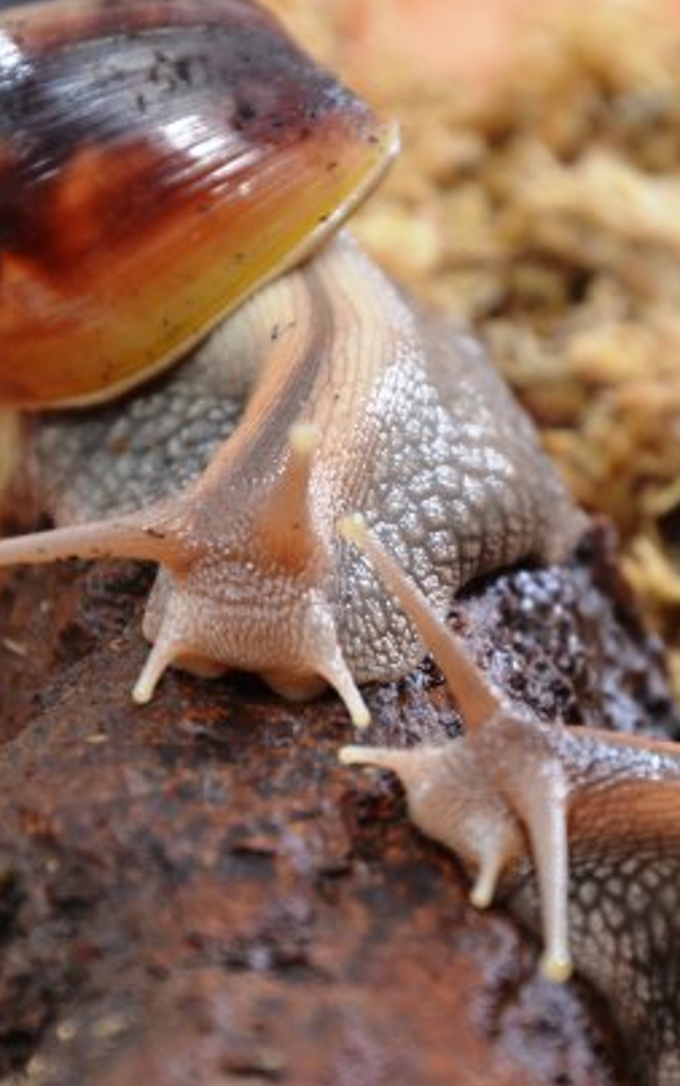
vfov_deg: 8.6
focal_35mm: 243
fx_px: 7188
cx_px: 535
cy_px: 542
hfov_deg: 5.4
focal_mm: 105
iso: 560
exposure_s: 1/60
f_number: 8
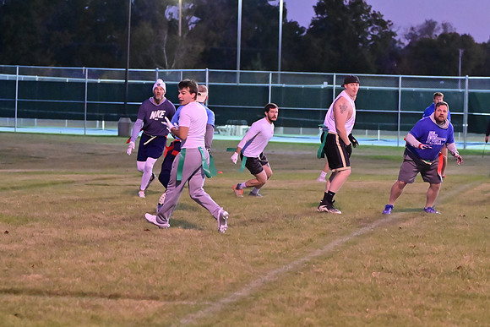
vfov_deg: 9.2
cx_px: 245
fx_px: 2042
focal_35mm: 150
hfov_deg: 13.7
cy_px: 164
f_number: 4
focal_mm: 100
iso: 6400
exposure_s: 1/400
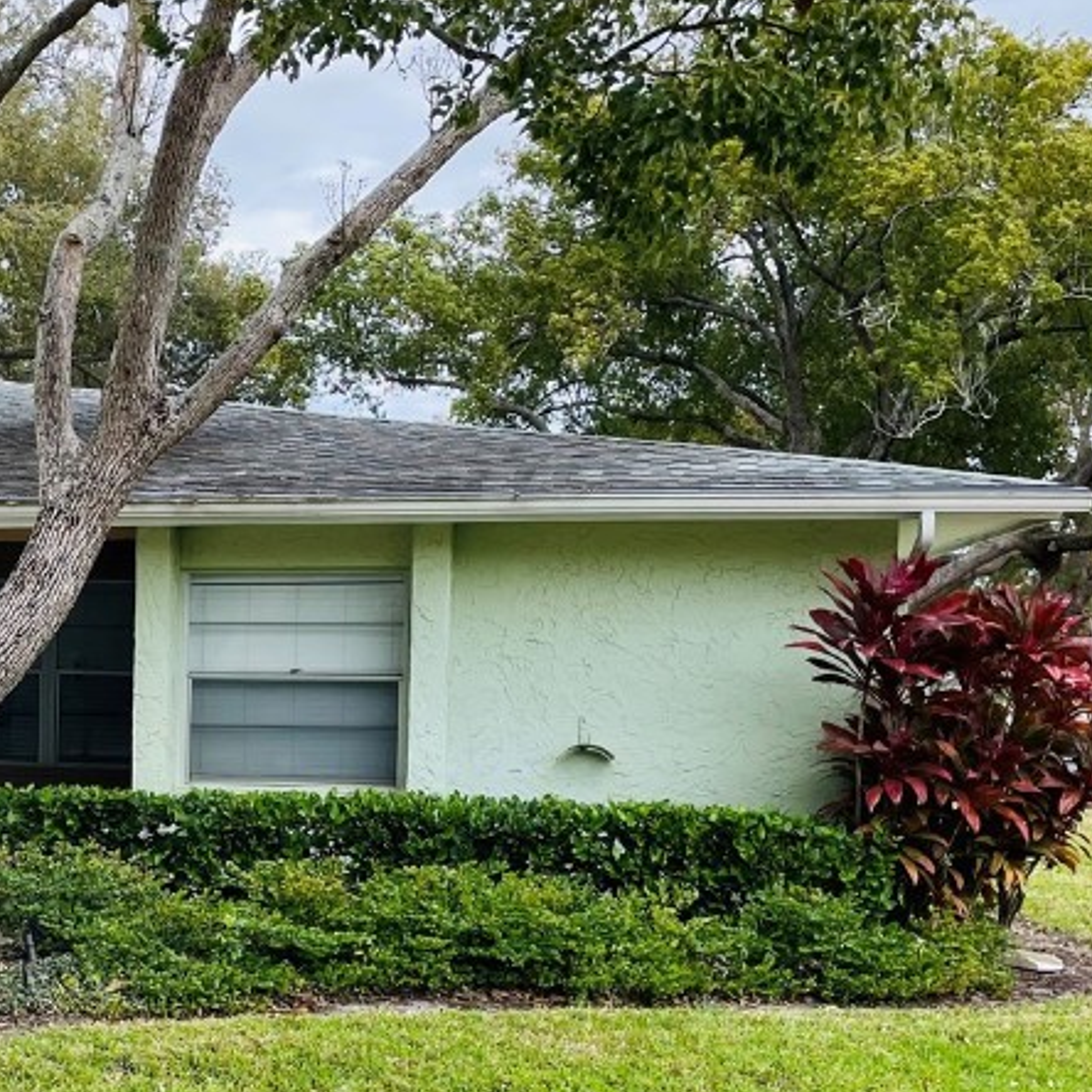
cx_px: 64
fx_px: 1892
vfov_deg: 31.8
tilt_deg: -2.3
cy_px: 762
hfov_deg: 30.5
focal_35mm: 53
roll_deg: -1.1
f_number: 1.6
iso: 32
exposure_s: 1/764
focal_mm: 4.2
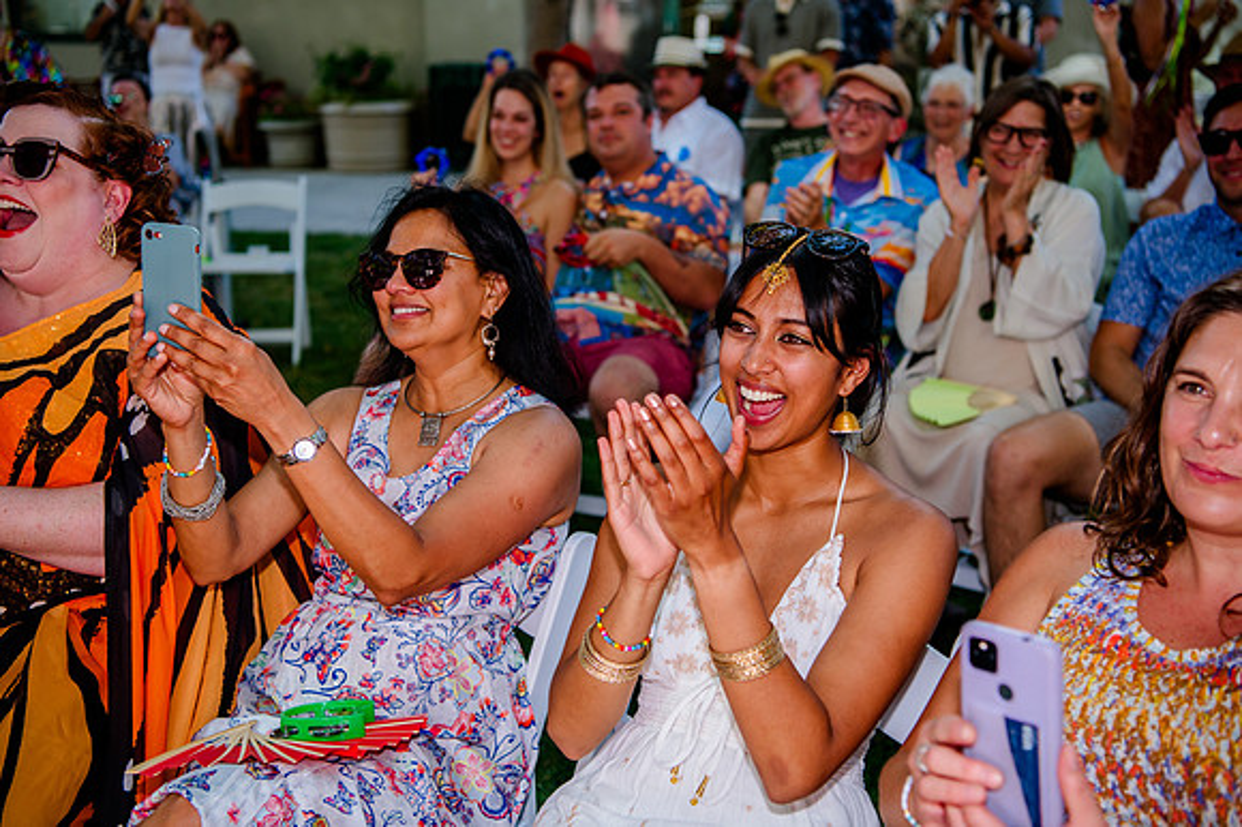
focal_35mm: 46
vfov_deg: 29.2
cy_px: 414
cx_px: 621
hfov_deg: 42.8
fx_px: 1586
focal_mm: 46
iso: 200
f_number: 3.5
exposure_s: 1/640
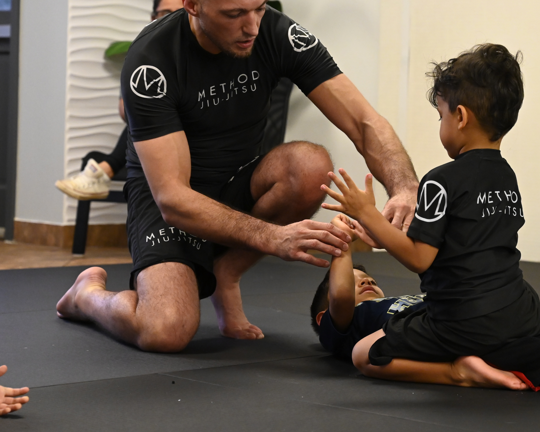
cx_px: 392
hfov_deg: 17.5
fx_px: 1742
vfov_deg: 14.1
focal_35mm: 109
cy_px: 156
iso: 5000
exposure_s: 1/160
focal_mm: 70
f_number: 4.5
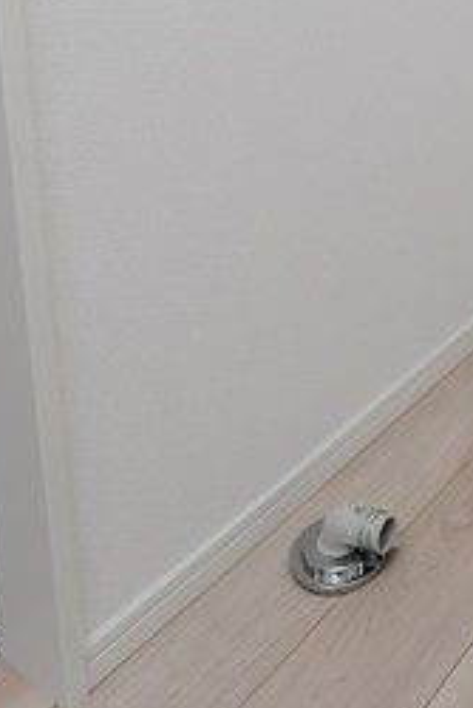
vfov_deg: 39.9
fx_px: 832
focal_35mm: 42
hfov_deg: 27.8
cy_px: -17
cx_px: 566
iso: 800
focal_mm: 11
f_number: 5
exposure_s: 1/200
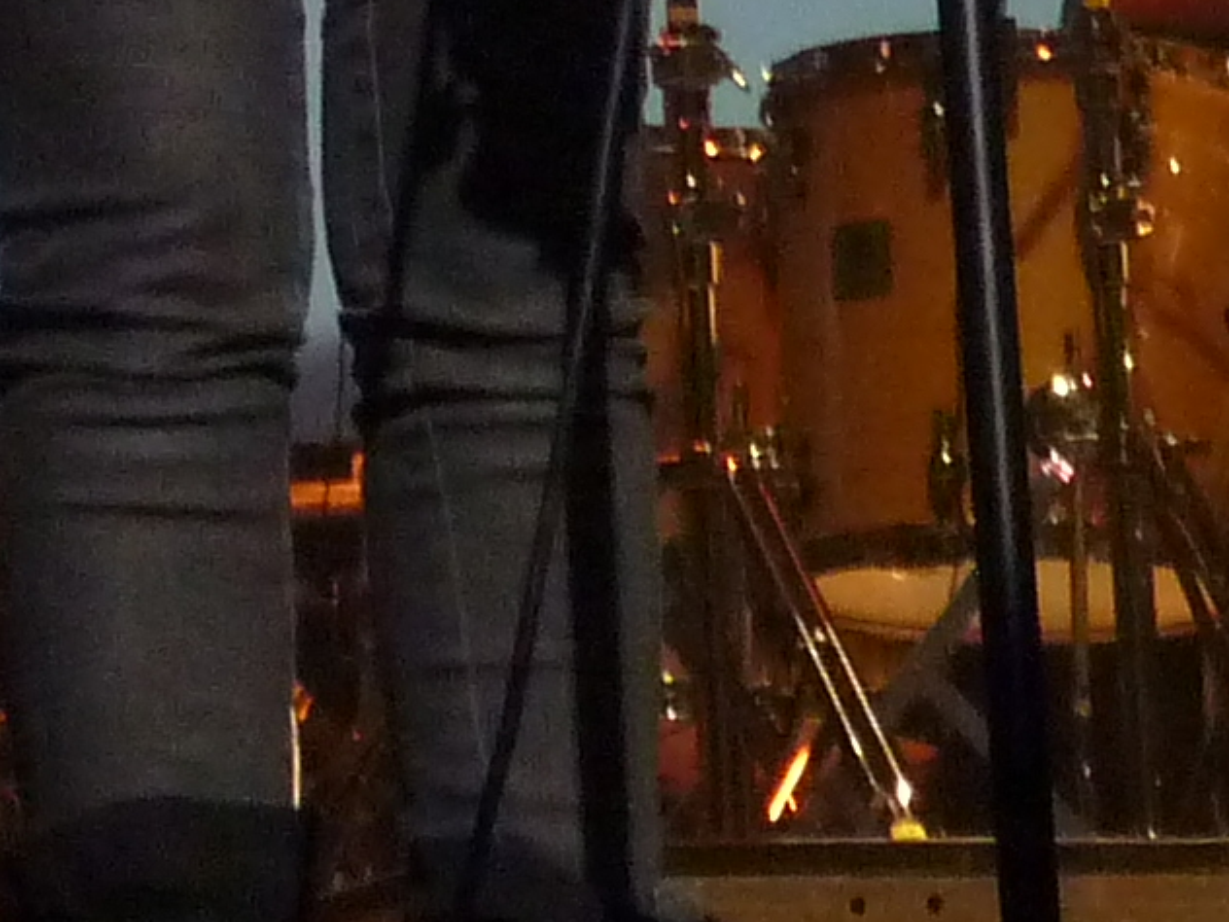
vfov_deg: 4.0
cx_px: -159
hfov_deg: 5.5
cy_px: -1807
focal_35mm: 361
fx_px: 12817
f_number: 4.6
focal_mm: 10.3
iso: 400
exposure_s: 1/13
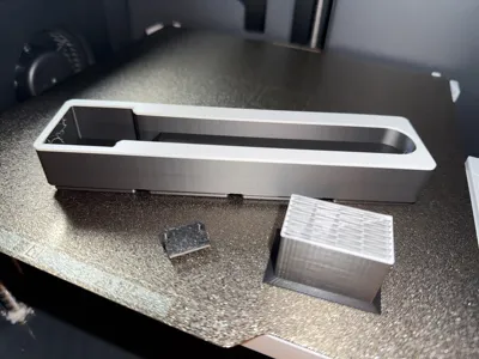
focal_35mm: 24
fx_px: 332
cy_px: 180
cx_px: 240
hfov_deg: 71.6
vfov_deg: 56.8
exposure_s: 1/7
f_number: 1.78
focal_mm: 6.76
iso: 50
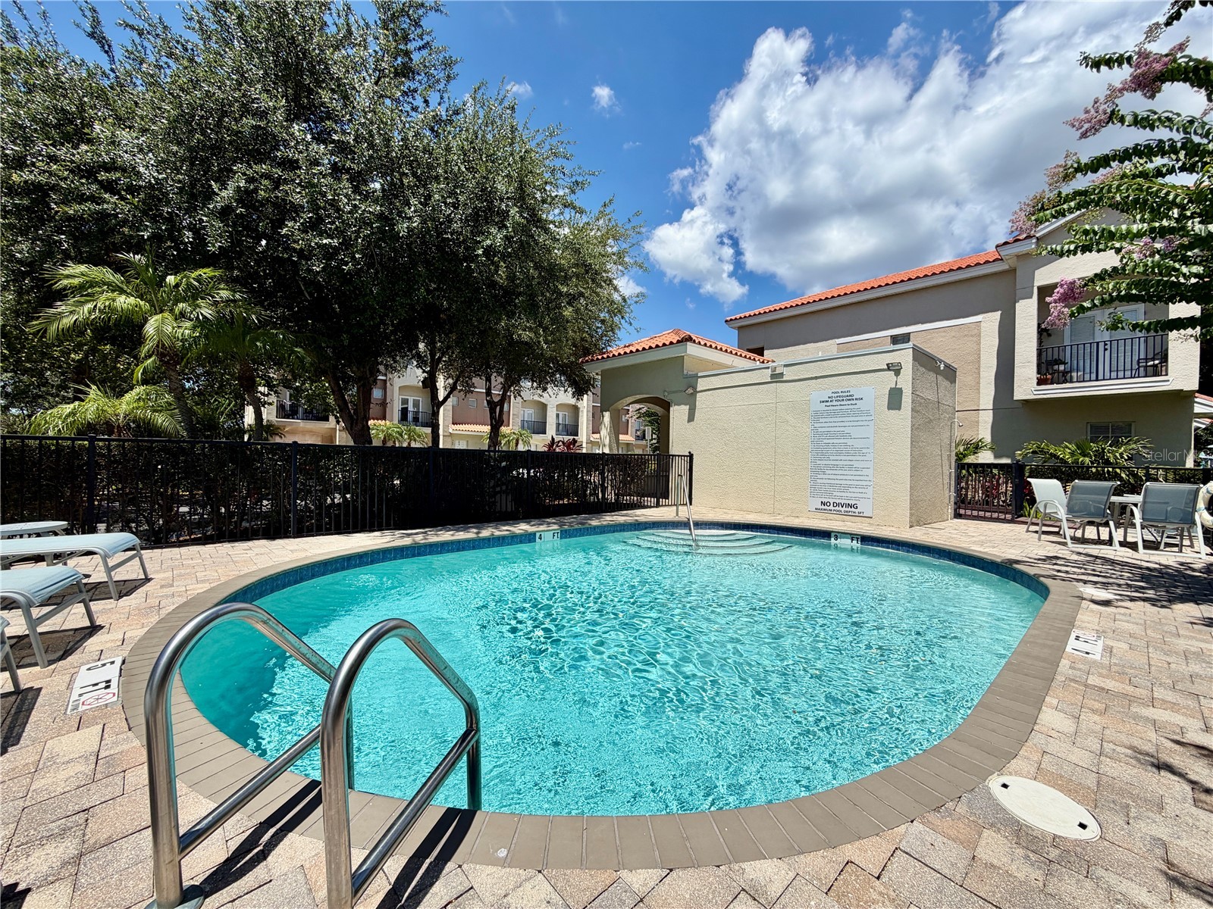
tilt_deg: +0.4
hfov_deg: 102.1
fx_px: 491
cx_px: 606
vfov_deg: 85.7
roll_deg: -1.1
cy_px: 454
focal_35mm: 14
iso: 20
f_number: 2.2
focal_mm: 2.22
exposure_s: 1/1259
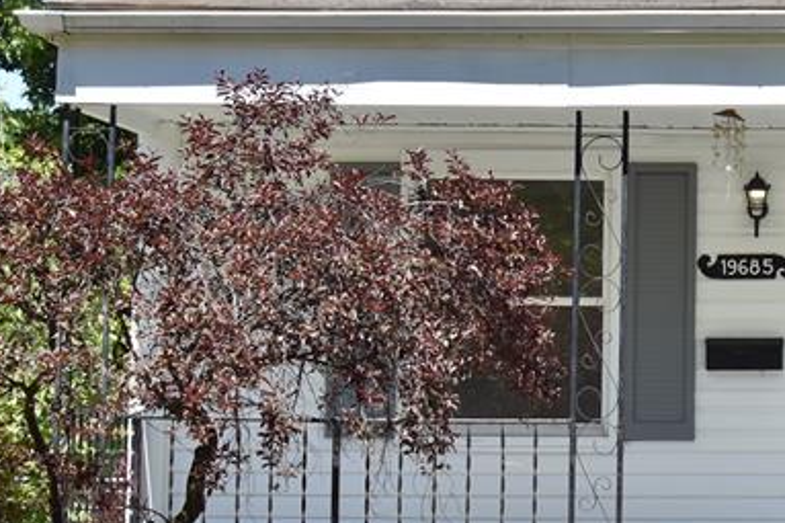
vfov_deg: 9.8
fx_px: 3059
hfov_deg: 14.3
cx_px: 890
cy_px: 224
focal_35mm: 140
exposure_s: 1/3200
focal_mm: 35
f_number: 5
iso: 400
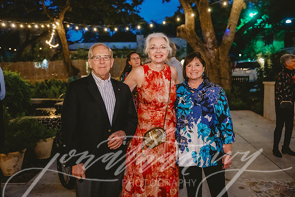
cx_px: 148
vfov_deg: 37.9
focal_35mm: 35
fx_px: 287
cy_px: 98
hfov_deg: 54.4
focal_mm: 35
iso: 5000
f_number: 2.8
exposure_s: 1/60
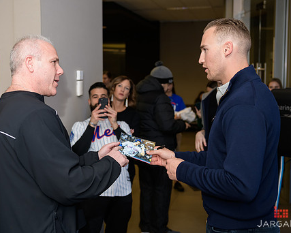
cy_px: 110
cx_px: 125
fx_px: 439
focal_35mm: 51
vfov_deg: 29.7
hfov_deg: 36.6
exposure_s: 1/125
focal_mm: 40
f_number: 3.2
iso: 400
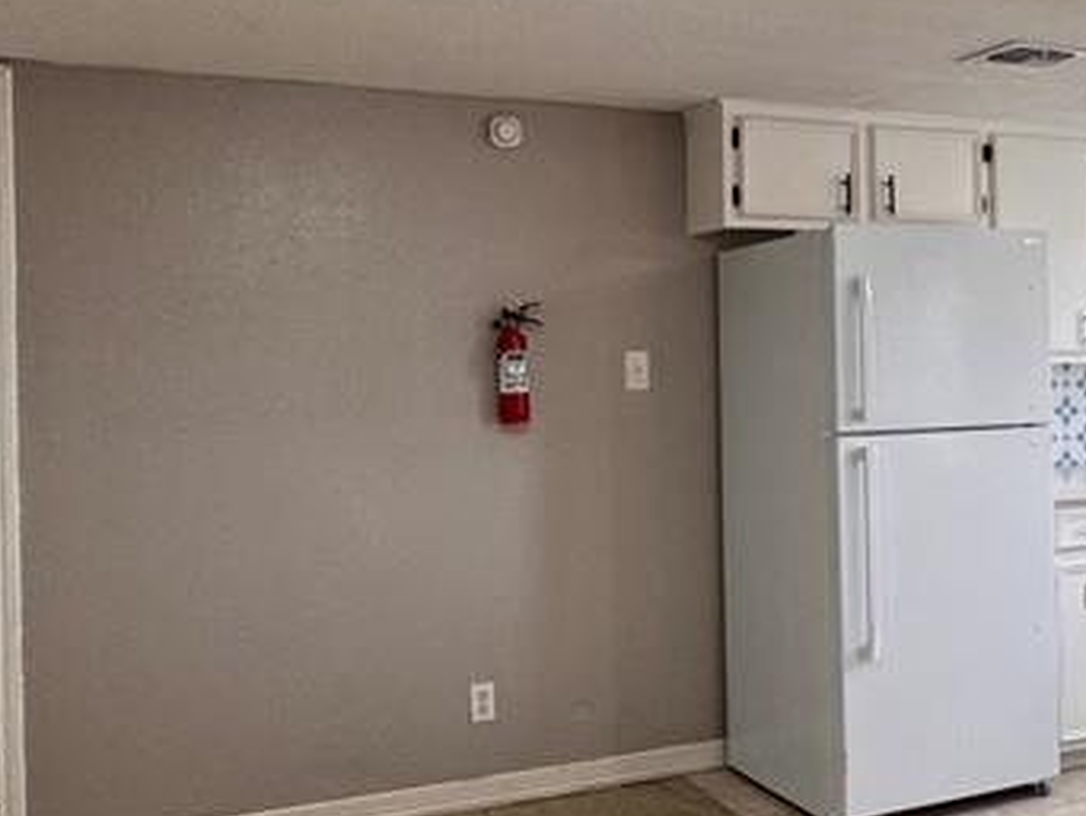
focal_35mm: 42
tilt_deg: -1.0
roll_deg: +0.4
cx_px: 799
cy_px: 367
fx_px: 1318
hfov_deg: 43.5
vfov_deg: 34.3
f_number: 2.2
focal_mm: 2.22
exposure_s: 1/120
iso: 125
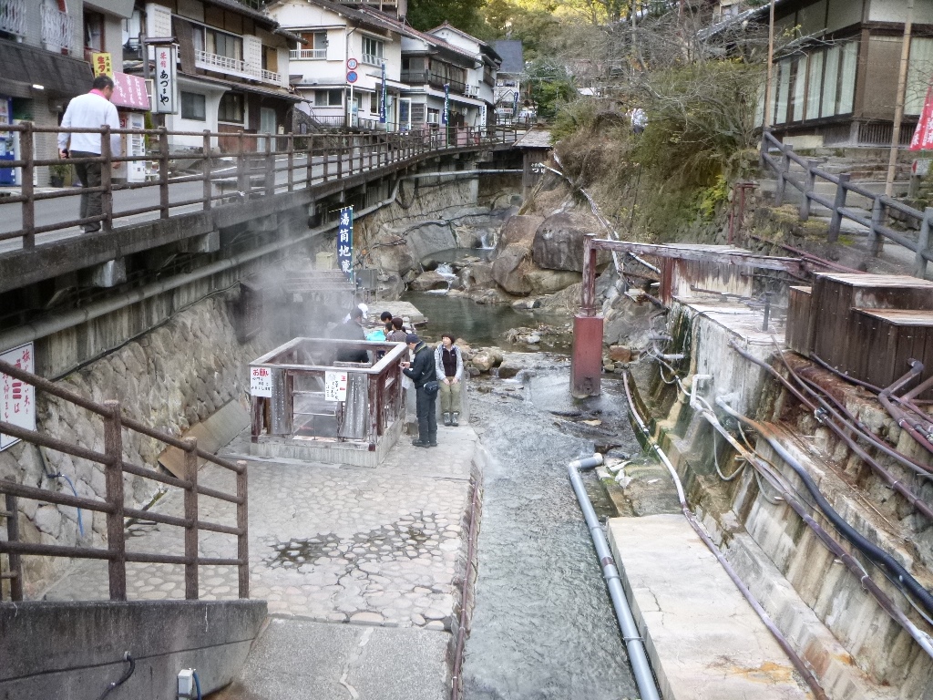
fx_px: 970
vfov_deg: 39.7
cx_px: 466
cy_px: 350
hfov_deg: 51.4
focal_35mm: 36
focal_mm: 6.4
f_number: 4.4
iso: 320
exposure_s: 1/60
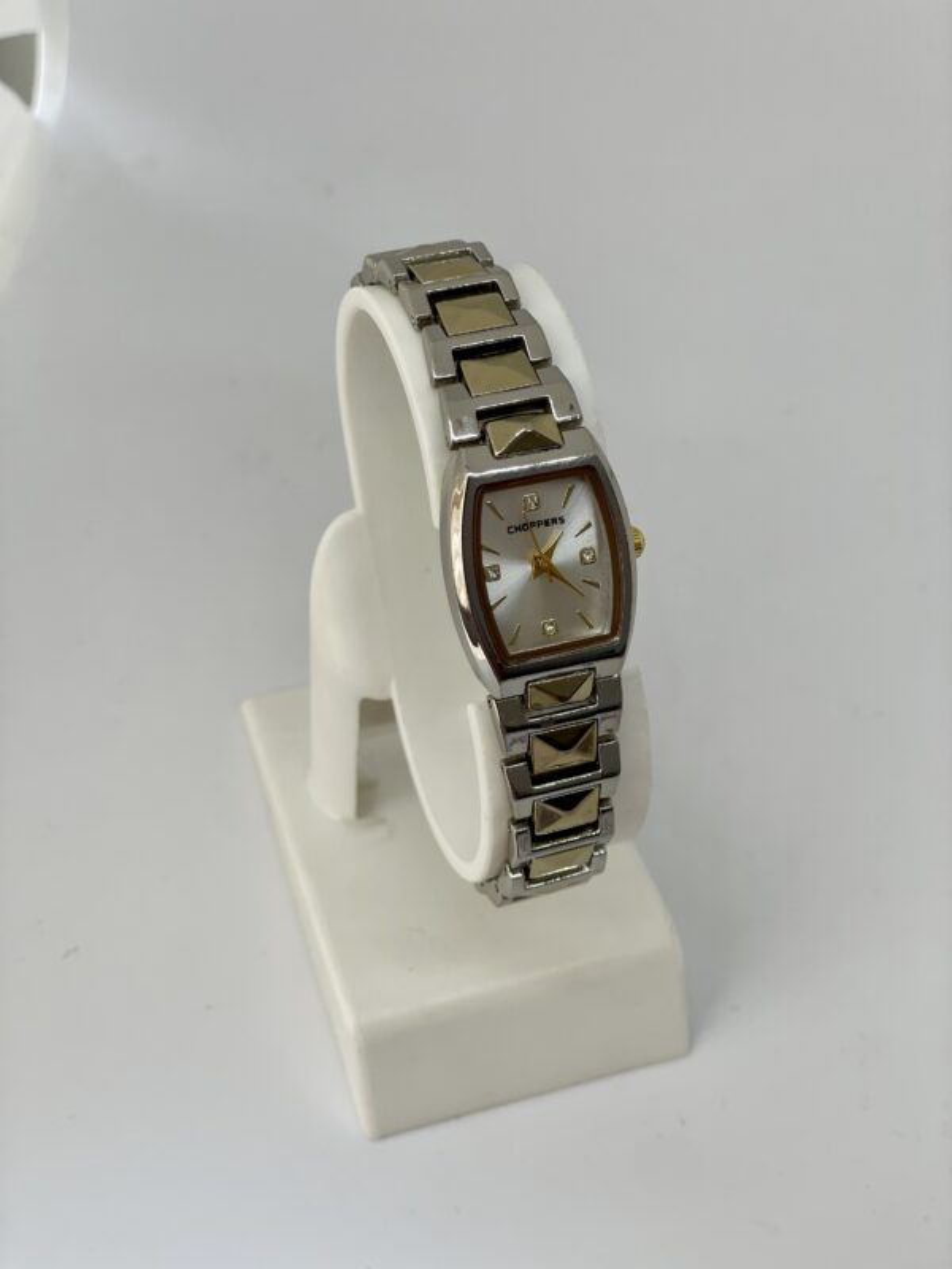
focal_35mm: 52
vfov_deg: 36.8
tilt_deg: -51.2
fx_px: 1907
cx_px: 476
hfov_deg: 28.0
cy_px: 634
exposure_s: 1/353
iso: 32
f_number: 2
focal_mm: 6
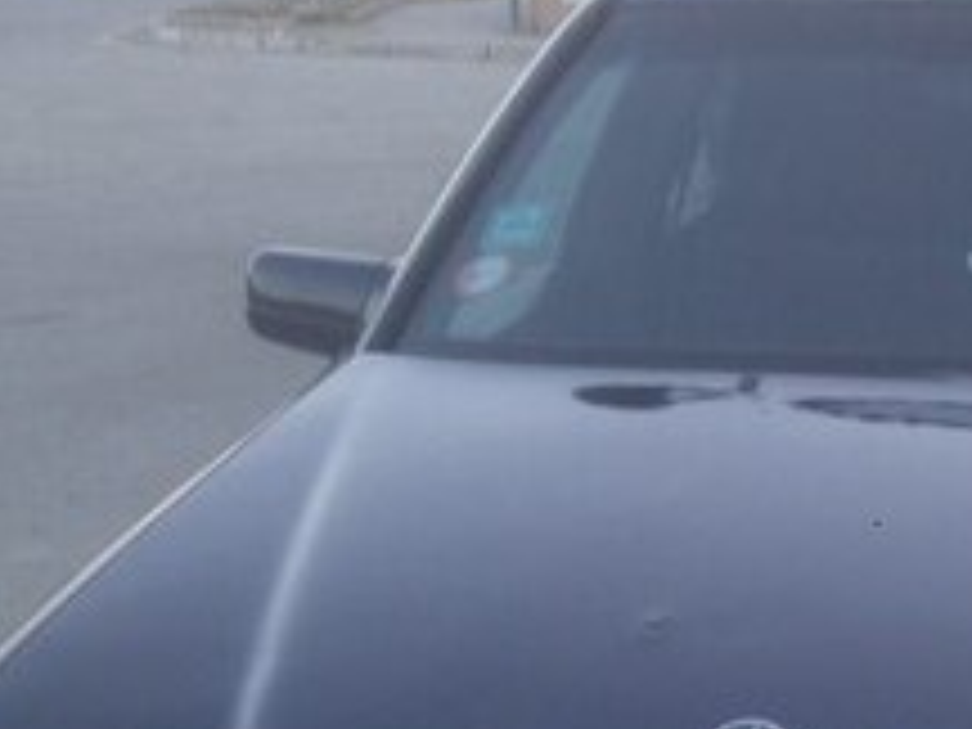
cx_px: 976
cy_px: 830
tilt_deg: -14.5
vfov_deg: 14.3
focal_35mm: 101
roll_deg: -1.6
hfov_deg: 18.9
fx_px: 2836
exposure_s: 1/40
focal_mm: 4.12
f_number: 2.4
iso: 50
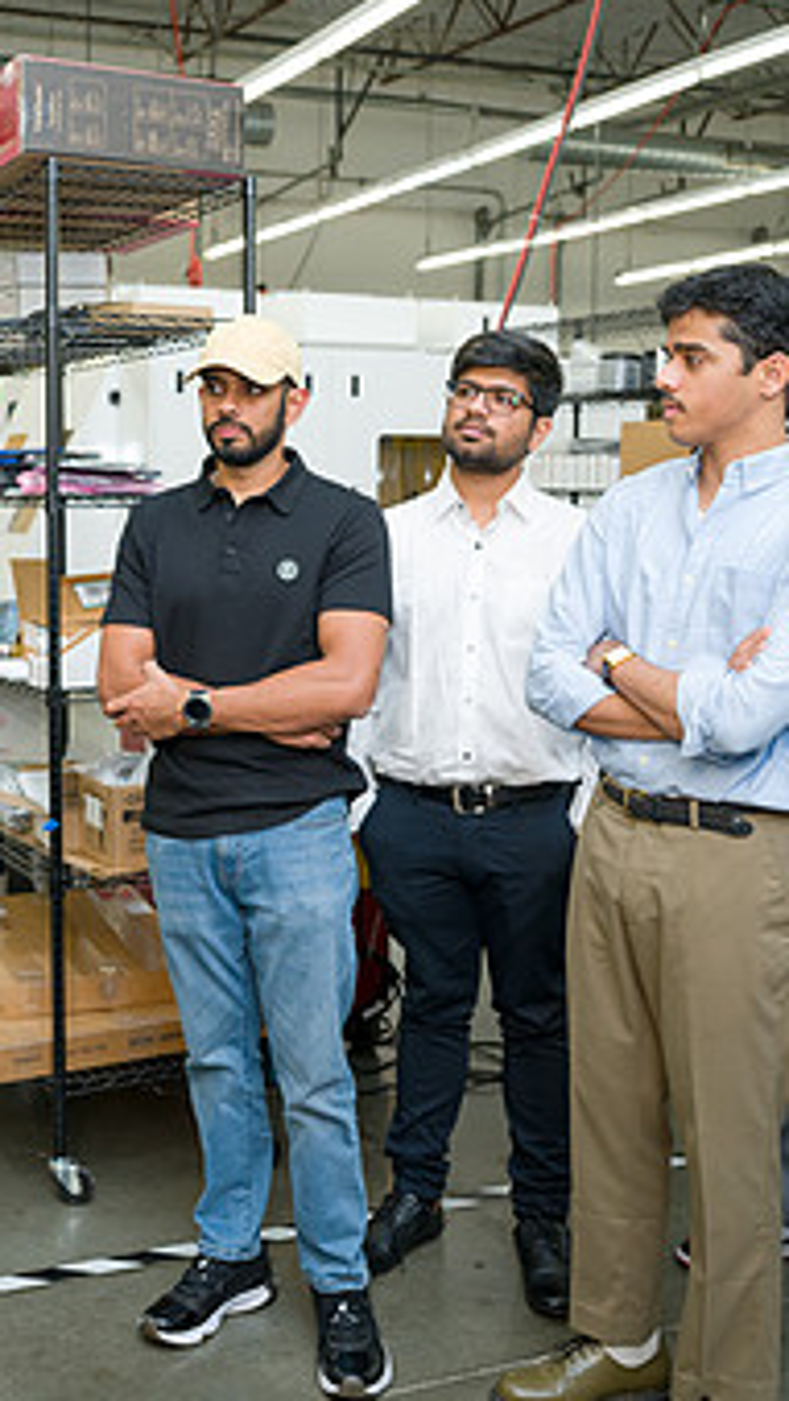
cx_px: 169
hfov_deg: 27.3
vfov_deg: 47.2
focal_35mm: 43
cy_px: 614
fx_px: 1597
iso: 400
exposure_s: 1/160
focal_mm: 24
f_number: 2.8
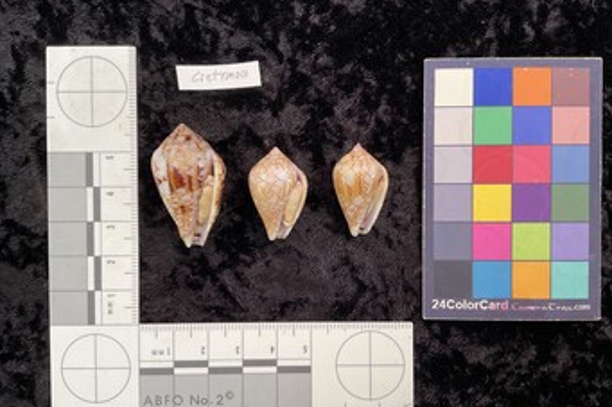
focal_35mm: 31
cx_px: 309
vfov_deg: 42.3
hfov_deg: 60.3
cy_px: 212
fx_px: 527
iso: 50
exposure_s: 1/50
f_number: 1.8
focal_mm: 3
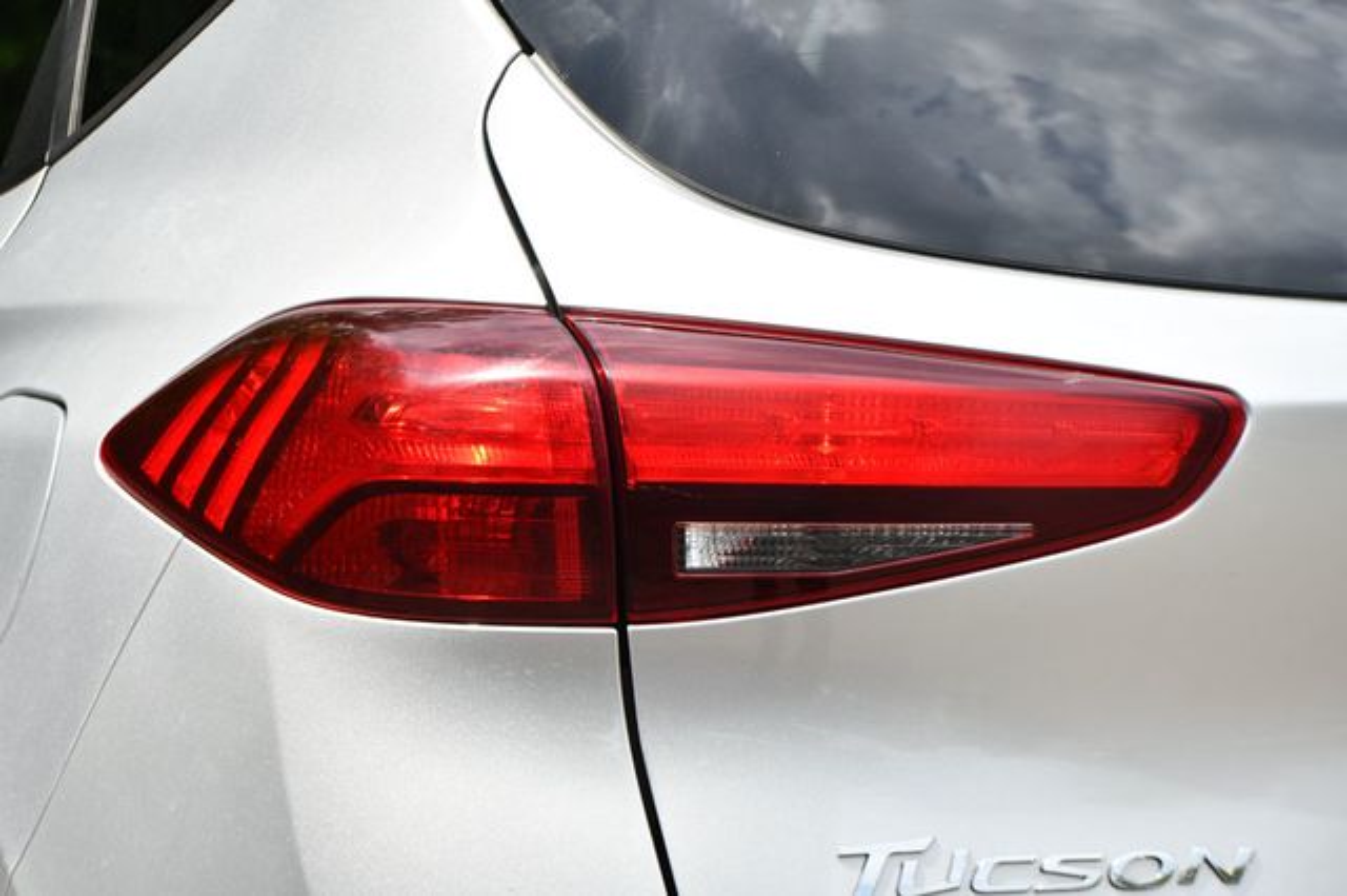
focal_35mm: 105
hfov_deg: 19.5
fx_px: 3927
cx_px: 674
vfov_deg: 13.0
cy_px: 448
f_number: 10
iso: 100
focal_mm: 70
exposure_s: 1/400
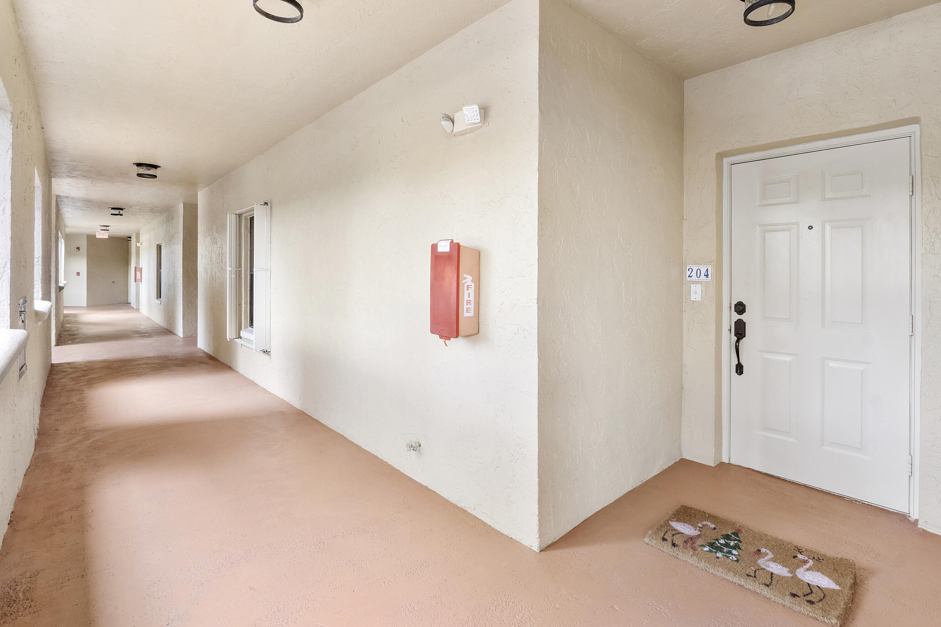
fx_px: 444
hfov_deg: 93.0
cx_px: 511
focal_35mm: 17
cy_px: 275
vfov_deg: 70.2
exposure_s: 1/1.67
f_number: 11
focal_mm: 10
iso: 100
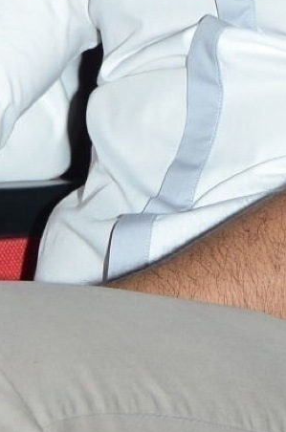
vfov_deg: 3.8
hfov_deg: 2.5
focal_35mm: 542
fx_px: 6493
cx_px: 188
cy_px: -50
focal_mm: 90
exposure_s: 1/125
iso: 400
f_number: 6.3
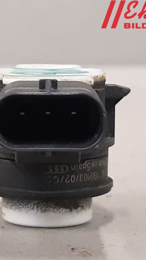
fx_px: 262
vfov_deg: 52.8
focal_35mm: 38
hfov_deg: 30.5
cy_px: 130
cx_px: 31
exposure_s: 1/50
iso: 250
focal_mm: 3.93
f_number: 1.7
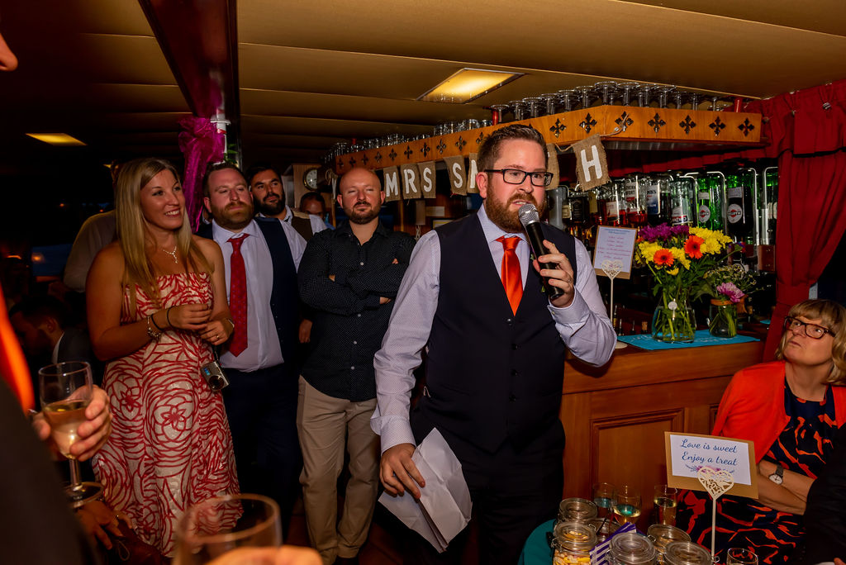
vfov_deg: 53.2
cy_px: 282
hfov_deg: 73.7
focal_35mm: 24
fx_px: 564
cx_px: 423
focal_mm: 24
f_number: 5.6
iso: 1000
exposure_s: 1/160
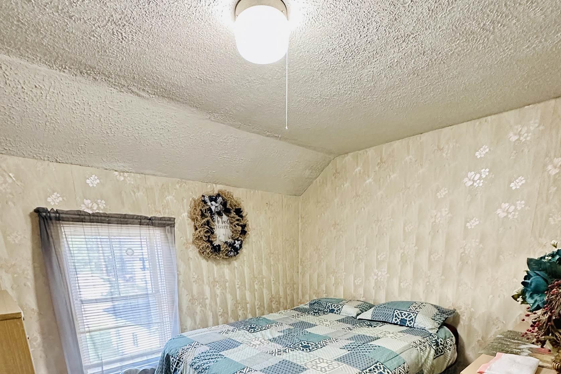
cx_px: 278
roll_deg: +0.0
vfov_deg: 54.5
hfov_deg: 84.0
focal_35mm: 20
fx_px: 312
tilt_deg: -15.4
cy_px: 332
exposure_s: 1/60
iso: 500
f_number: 2.2
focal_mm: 2.22
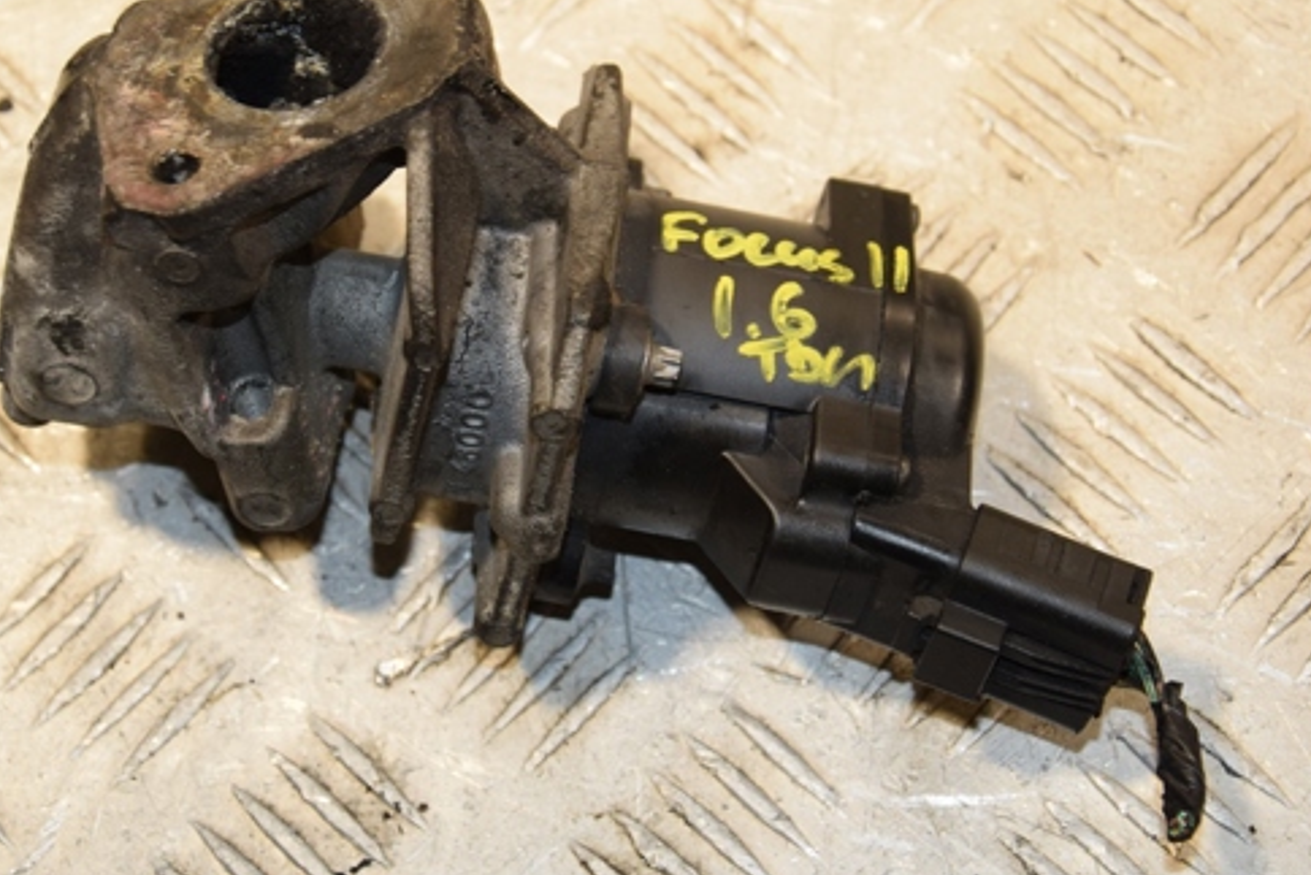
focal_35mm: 103
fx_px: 3752
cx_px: 528
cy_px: 312
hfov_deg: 19.8
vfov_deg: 13.3
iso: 800
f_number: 6.3
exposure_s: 1/200
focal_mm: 52
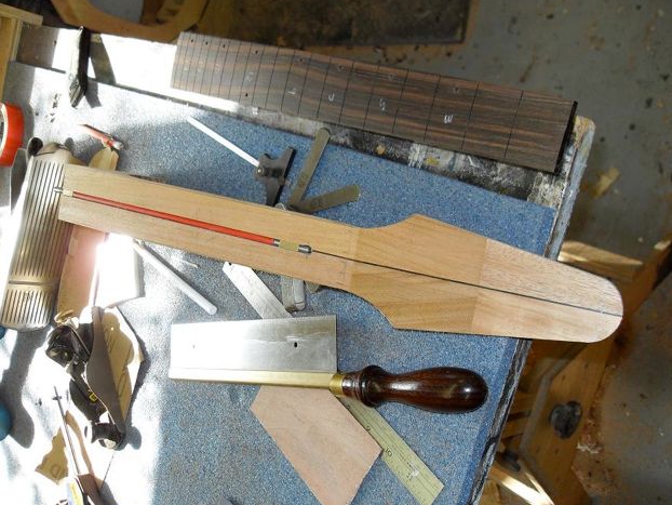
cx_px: 328
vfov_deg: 39.7
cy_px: 254
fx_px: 699
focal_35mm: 36
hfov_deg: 51.3
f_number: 2.8
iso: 100
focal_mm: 6.3
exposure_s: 1/45
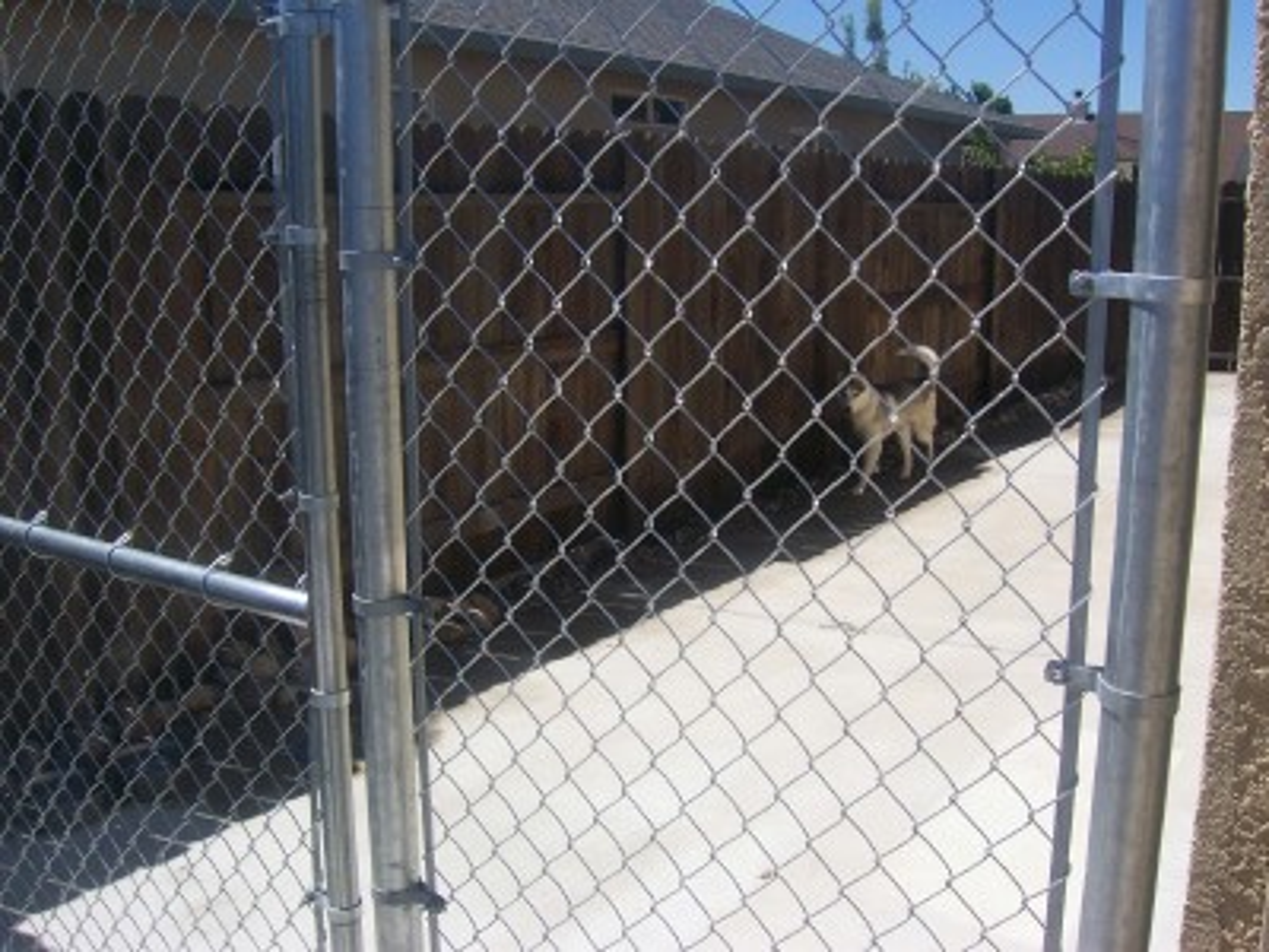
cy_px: 476
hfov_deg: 51.4
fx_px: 1320
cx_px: 634
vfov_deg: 39.7
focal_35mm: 36
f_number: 4.8
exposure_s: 1/500
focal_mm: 6
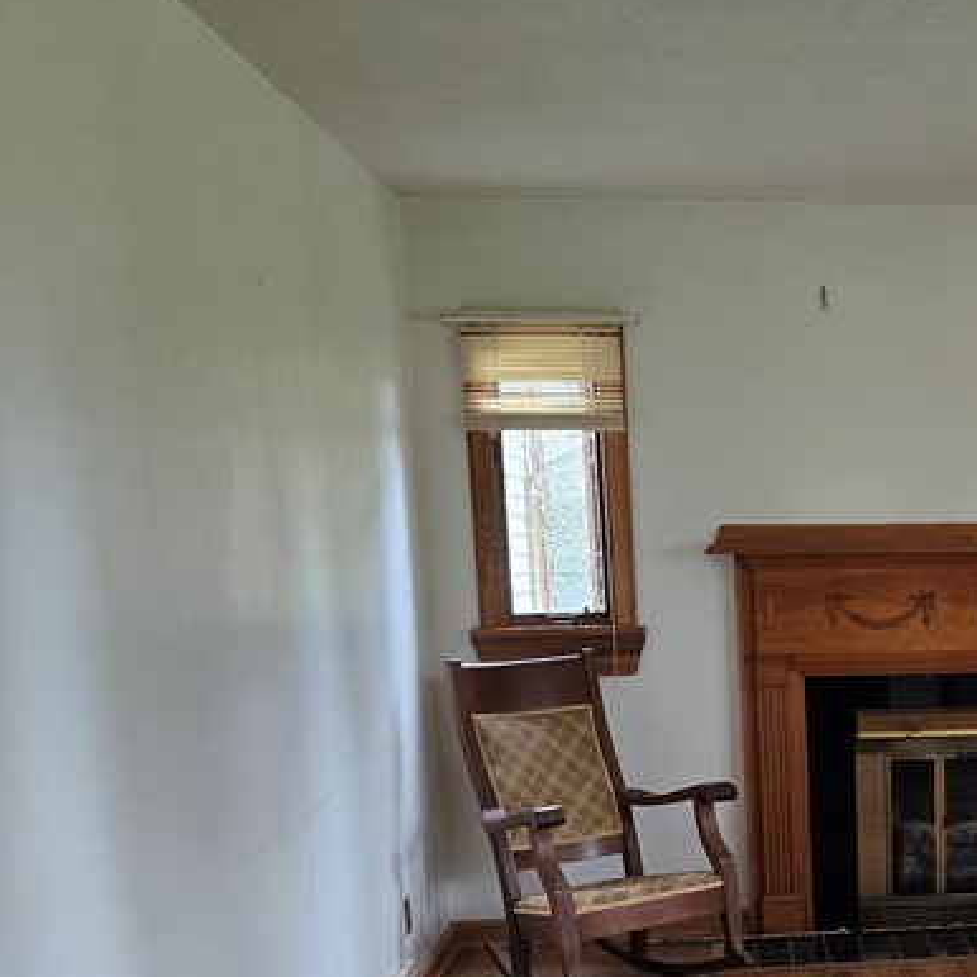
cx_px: 967
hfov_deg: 29.6
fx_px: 1724
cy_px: 873
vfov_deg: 30.3
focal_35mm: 54
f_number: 1.7
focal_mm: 6.3
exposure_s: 1/120
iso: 250
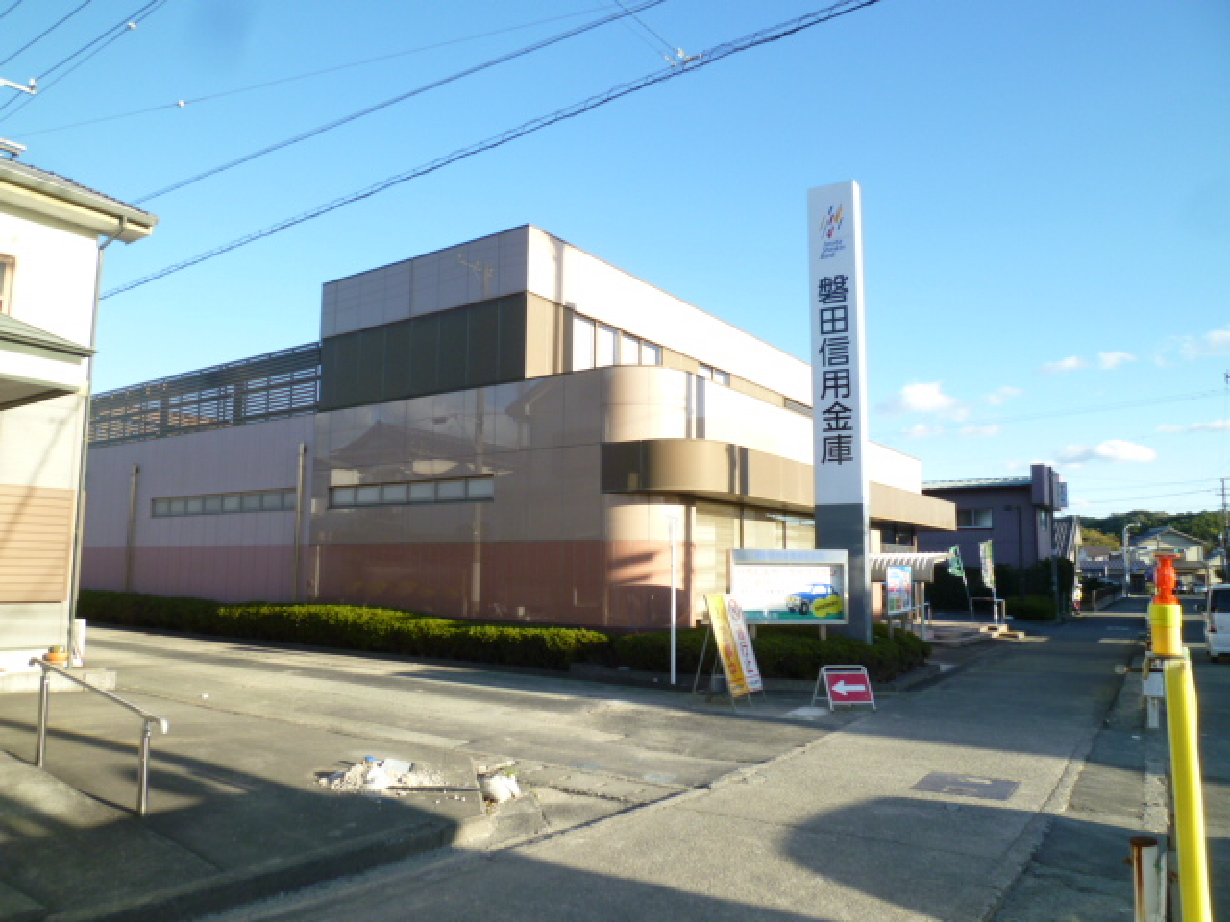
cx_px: 615
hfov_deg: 71.6
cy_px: 461
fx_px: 853
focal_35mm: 24
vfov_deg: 56.8
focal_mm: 4.3
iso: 80
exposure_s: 1/250
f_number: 4
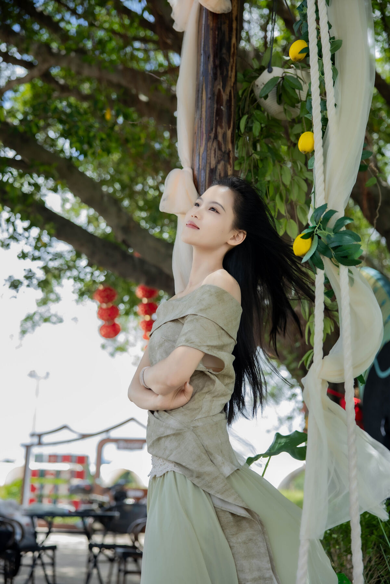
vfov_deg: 39.6
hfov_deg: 27.0
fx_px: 812
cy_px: 292
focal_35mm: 50
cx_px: 195
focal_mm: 50
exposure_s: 1/200
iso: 100
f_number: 2.8
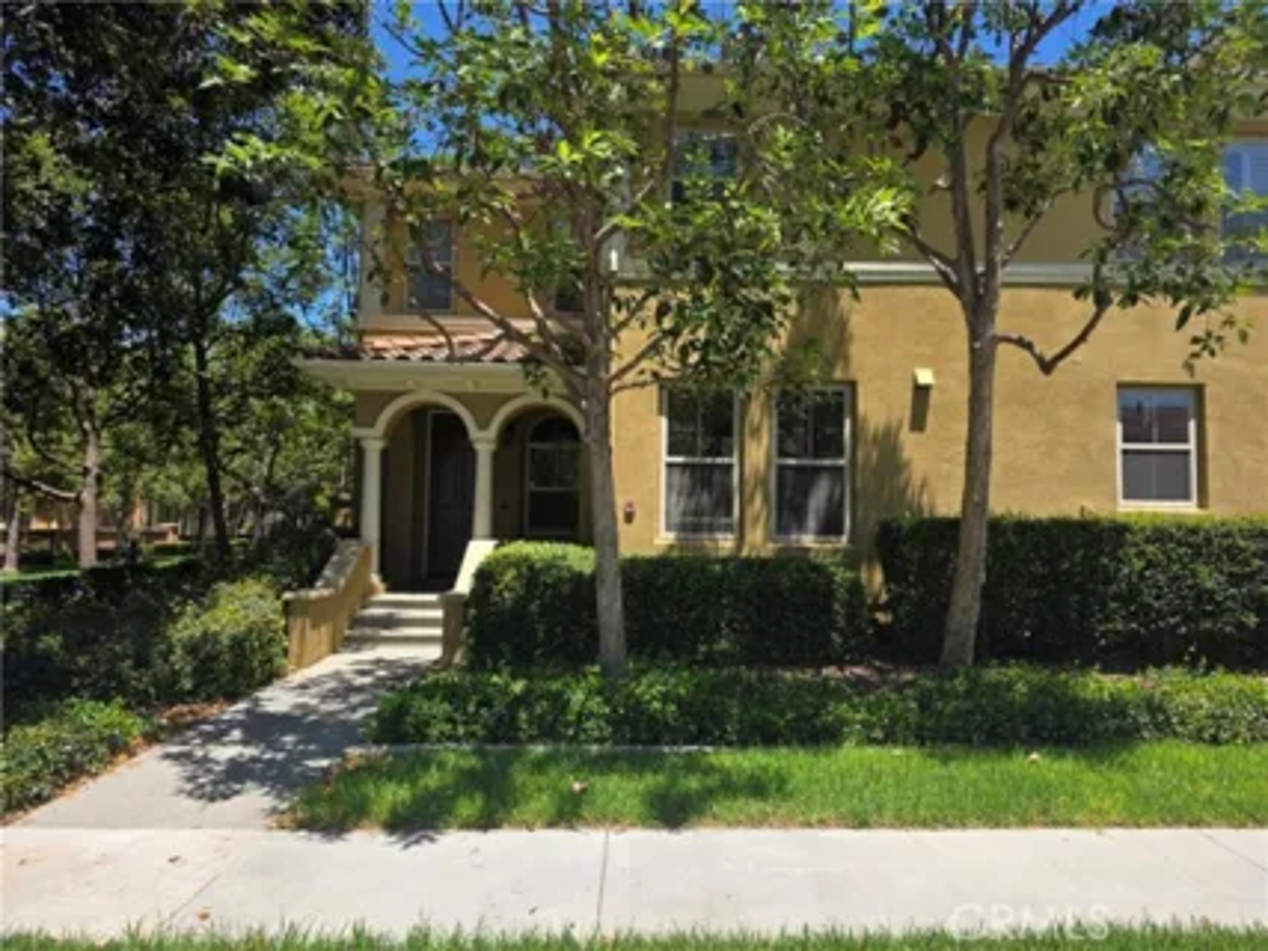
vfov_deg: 58.9
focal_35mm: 23
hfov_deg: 73.9
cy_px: 476
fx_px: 842
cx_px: 634
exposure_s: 1/3409
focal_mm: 6.3
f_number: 1.7
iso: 80
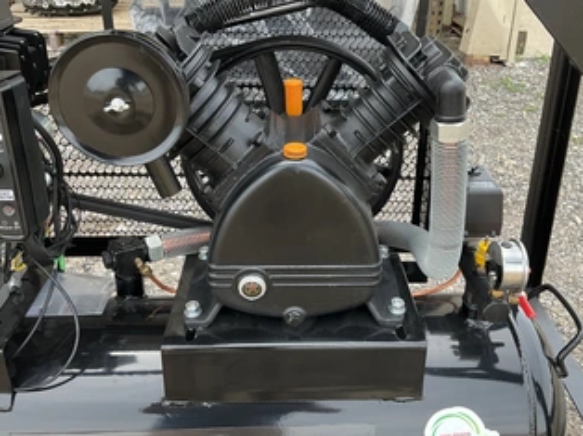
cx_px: 306
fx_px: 623
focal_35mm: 37
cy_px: 197
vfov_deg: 38.6
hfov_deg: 50.2
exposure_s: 1/229
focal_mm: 3
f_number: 1.8
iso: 20
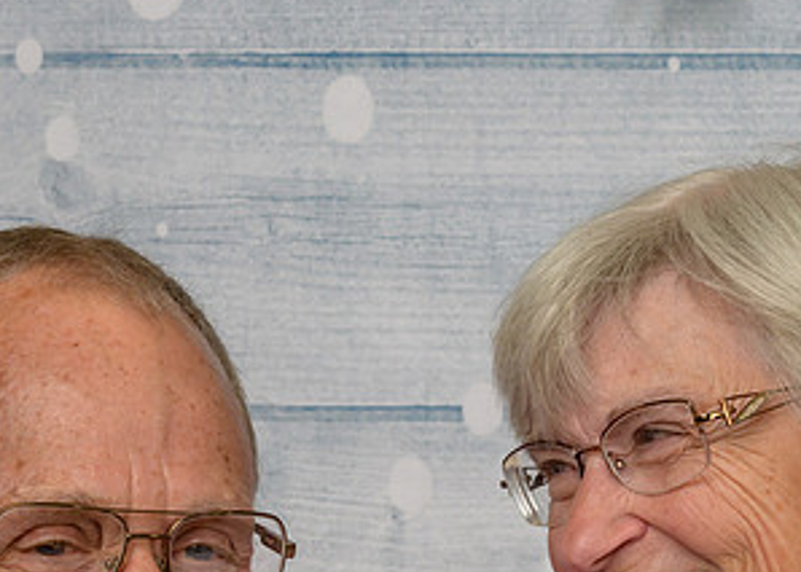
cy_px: 630
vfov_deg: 8.4
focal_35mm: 169
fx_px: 3845
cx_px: 324
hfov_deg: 11.9
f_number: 10
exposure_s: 1/125
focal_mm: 48
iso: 400
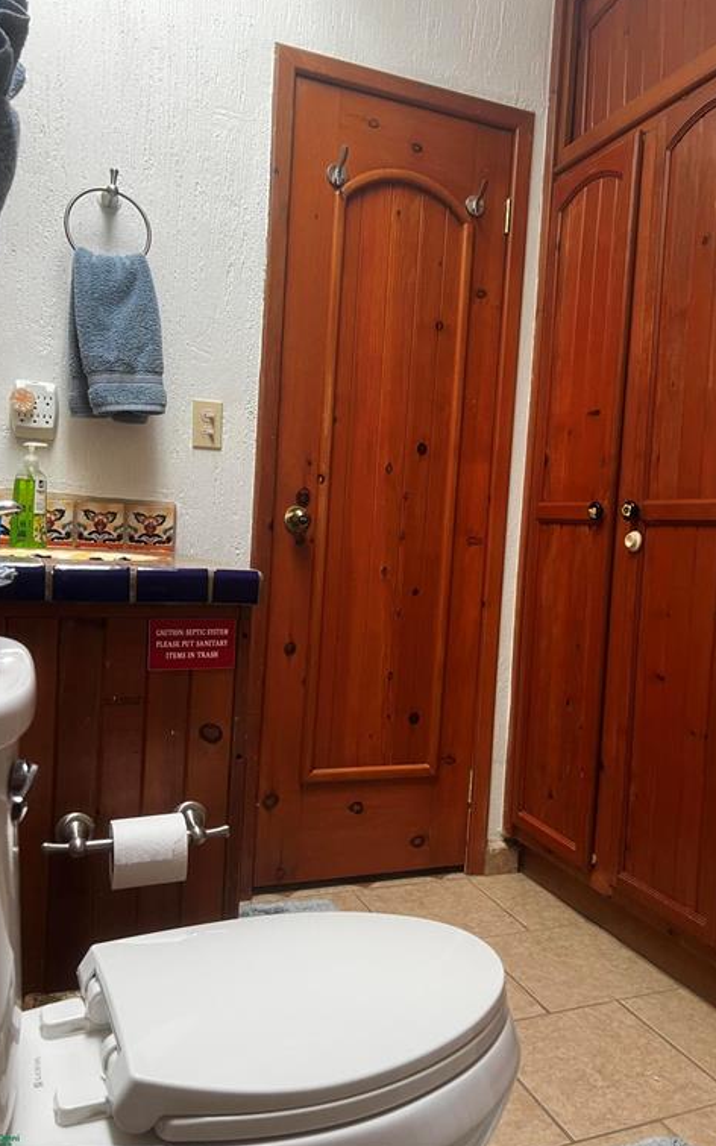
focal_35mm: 28
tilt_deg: -3.9
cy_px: 571
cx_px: 405
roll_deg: -4.1
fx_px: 875
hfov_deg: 44.4
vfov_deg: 66.5
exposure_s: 1/64
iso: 125
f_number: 1.5
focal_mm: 5.7
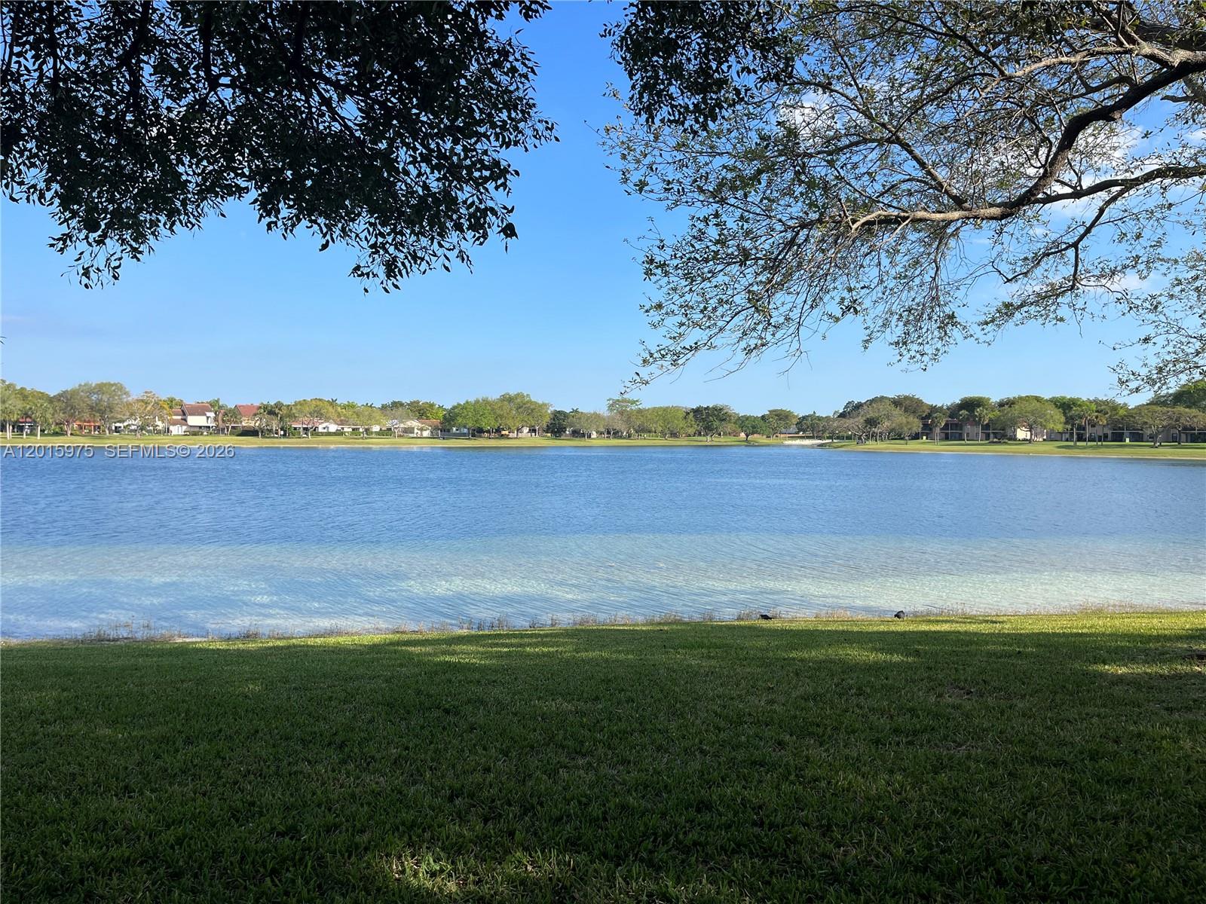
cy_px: 452
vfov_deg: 53.1
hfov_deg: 67.3
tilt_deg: -1.2
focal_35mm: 26
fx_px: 906
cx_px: 603
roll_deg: -0.3
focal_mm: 5.1
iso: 50
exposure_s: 1/2755
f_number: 1.6
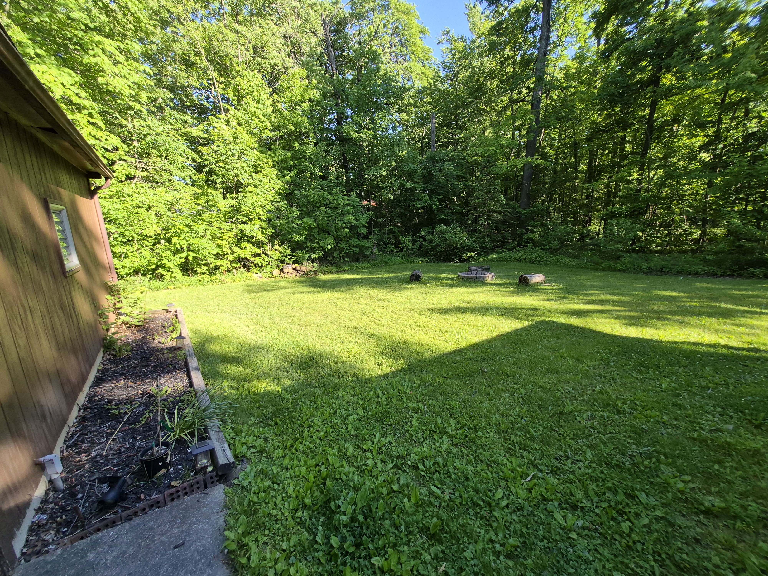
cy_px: 288
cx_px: 384
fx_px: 288
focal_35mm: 13
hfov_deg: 106.2
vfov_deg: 89.9
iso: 40
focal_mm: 1.74
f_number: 2.2
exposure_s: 1/253
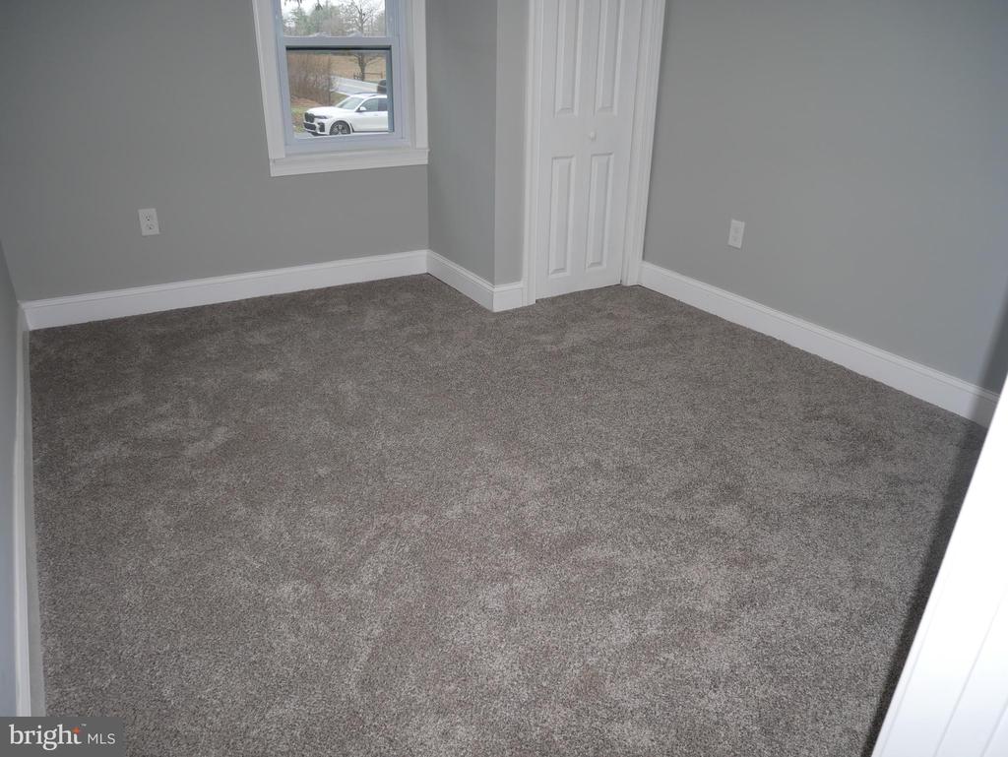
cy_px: 378
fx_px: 699
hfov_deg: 71.6
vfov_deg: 56.9
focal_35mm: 24
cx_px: 504
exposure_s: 1/60
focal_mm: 12
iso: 250
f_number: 3.5
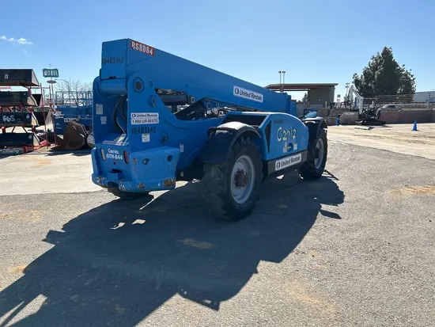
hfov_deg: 67.3
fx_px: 327
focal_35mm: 26
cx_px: 218
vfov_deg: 53.1
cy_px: 164
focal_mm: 5.7
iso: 50
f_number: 1.5
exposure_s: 1/4115
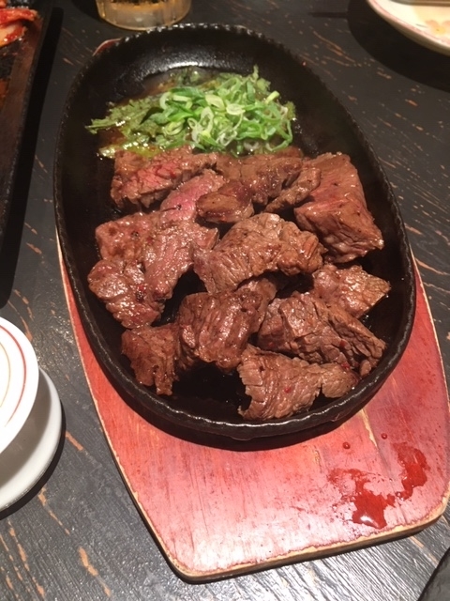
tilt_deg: -54.5
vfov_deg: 61.7
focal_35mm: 29
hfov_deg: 48.2
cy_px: 300
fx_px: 503
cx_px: 225
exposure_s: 1/30
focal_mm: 4.15
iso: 125
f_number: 2.2
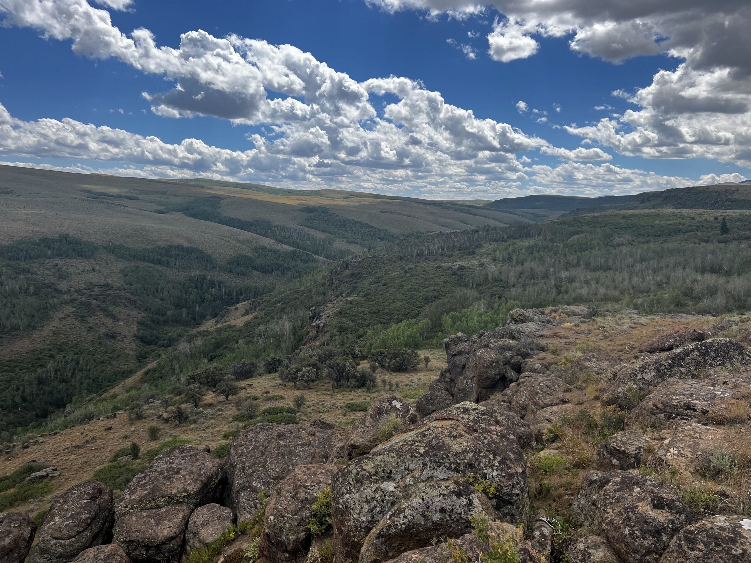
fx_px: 564
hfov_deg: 67.3
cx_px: 376
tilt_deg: -8.1
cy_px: 282
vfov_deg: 53.1
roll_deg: -0.6
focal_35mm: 26
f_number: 1.5
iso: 50
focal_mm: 5.7
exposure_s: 1/5076
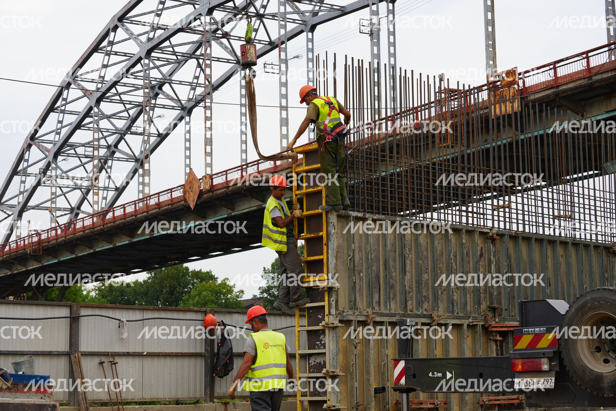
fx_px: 1198
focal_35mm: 70
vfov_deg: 19.5
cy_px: 206
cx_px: 308
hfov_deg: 28.8
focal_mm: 70
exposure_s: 1/60
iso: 100
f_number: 7.1
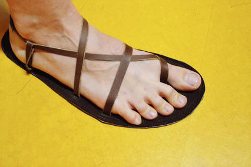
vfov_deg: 34.9
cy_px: 65
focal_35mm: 38
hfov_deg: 50.5
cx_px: 106
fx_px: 265
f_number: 3.5
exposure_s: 1/60
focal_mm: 18
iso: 2800
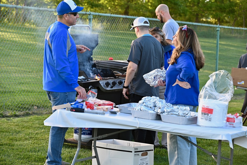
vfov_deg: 11.4
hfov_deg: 17.1
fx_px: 823
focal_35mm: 120
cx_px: 124
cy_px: 82
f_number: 6.3
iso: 500
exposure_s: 1/125
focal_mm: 120
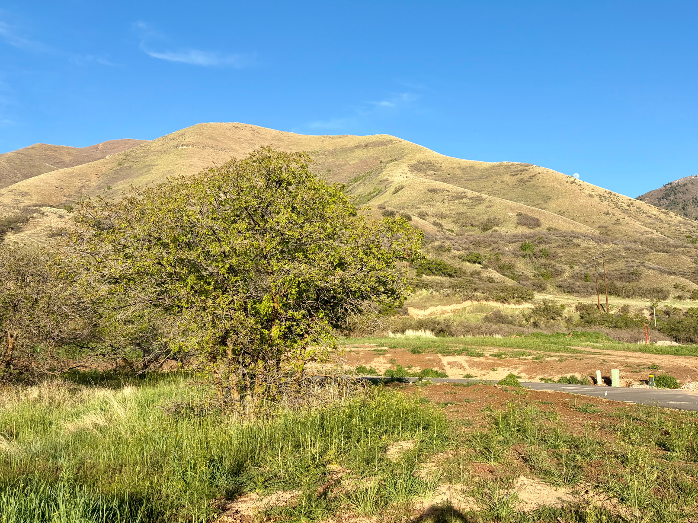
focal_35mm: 33
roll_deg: +0.4
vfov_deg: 42.9
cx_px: 433
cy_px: 249
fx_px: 665
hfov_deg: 54.8
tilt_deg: +10.1
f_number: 1.6
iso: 50
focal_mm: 5.96
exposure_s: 1/1799
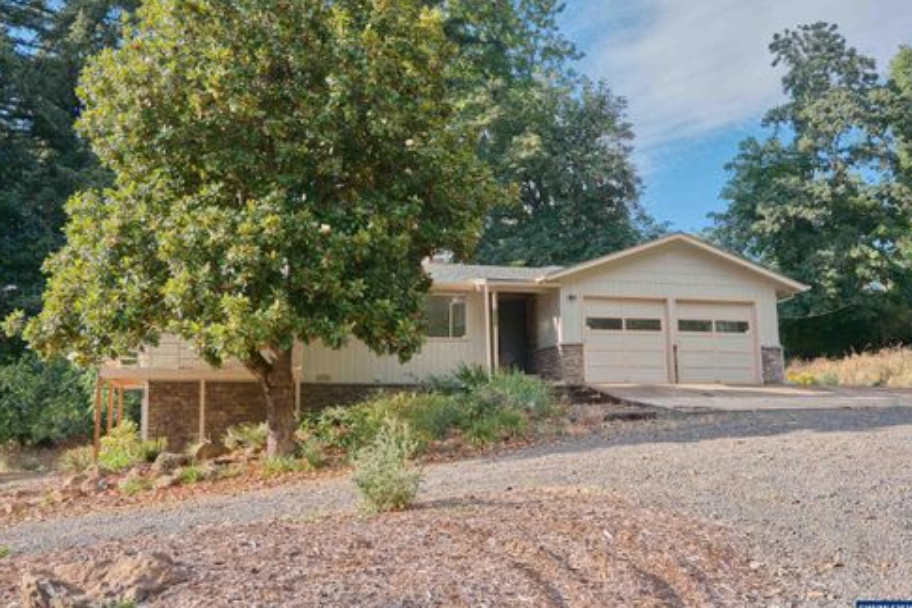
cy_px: 302
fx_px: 836
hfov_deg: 57.2
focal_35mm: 33
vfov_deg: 39.9
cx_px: 448
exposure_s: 1/180
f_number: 4.5
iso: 125
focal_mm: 21.2
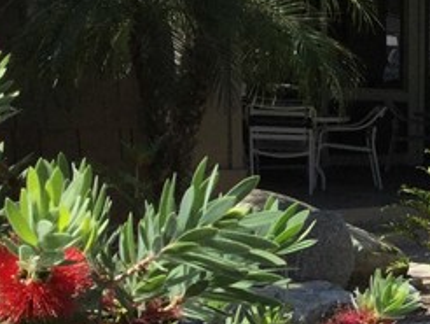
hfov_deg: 13.1
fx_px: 1604
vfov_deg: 11.4
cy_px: 331
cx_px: 876
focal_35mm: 129
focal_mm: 3.3
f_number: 2.4
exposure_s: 1/1508
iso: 25
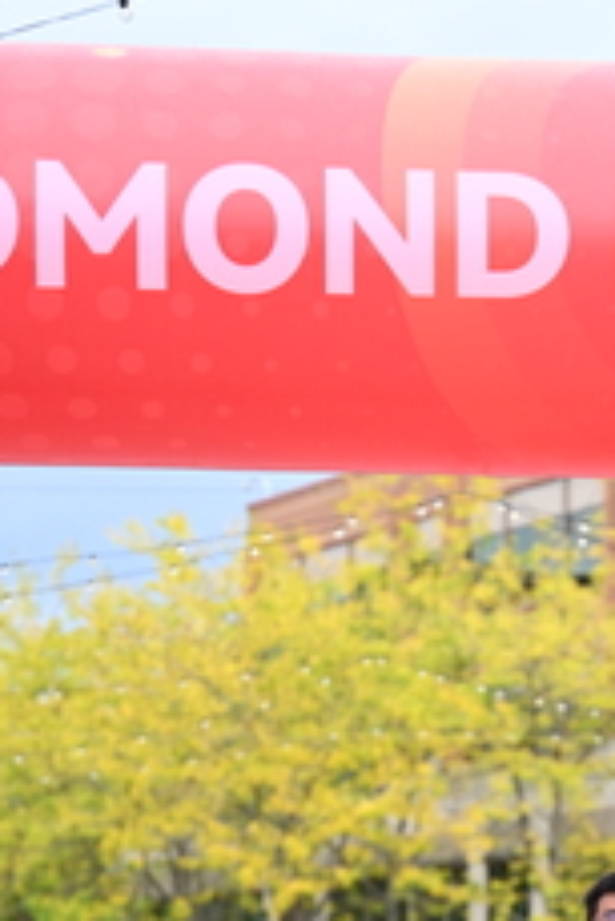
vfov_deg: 11.2
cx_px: 617
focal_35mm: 180
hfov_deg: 7.6
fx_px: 4605
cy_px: 1046
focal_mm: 75
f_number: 2.8
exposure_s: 1/2000
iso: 640
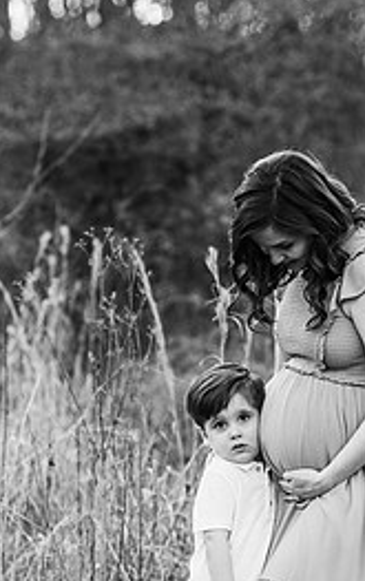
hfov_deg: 8.9
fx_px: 2349
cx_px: 204
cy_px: 395
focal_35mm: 148
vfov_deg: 14.1
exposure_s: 1/400
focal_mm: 85
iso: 200
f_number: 2.5
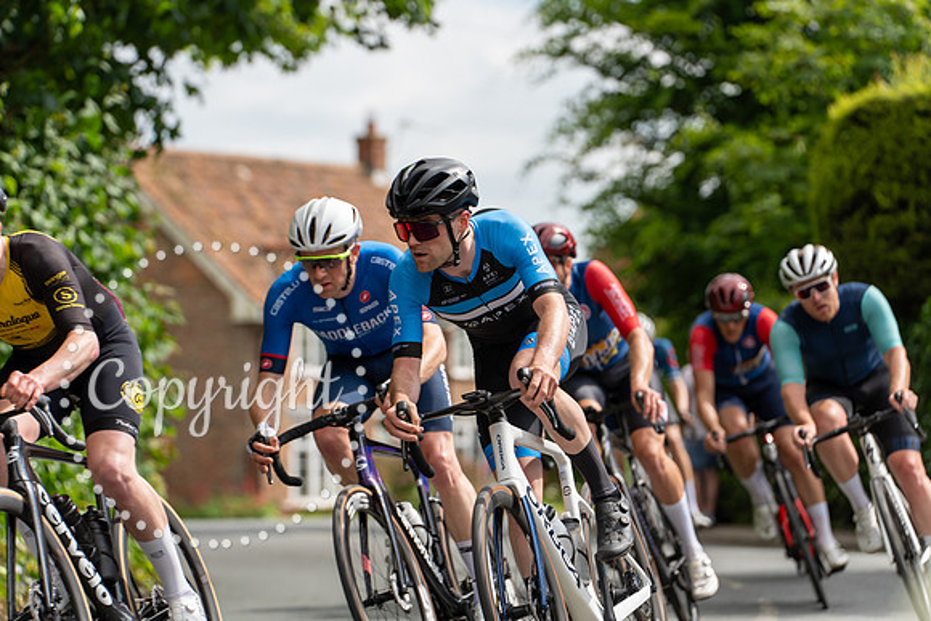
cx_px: 466
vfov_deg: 8.4
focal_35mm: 163
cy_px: 310
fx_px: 4216
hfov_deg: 12.6
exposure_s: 1/640
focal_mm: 163
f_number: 4
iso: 100
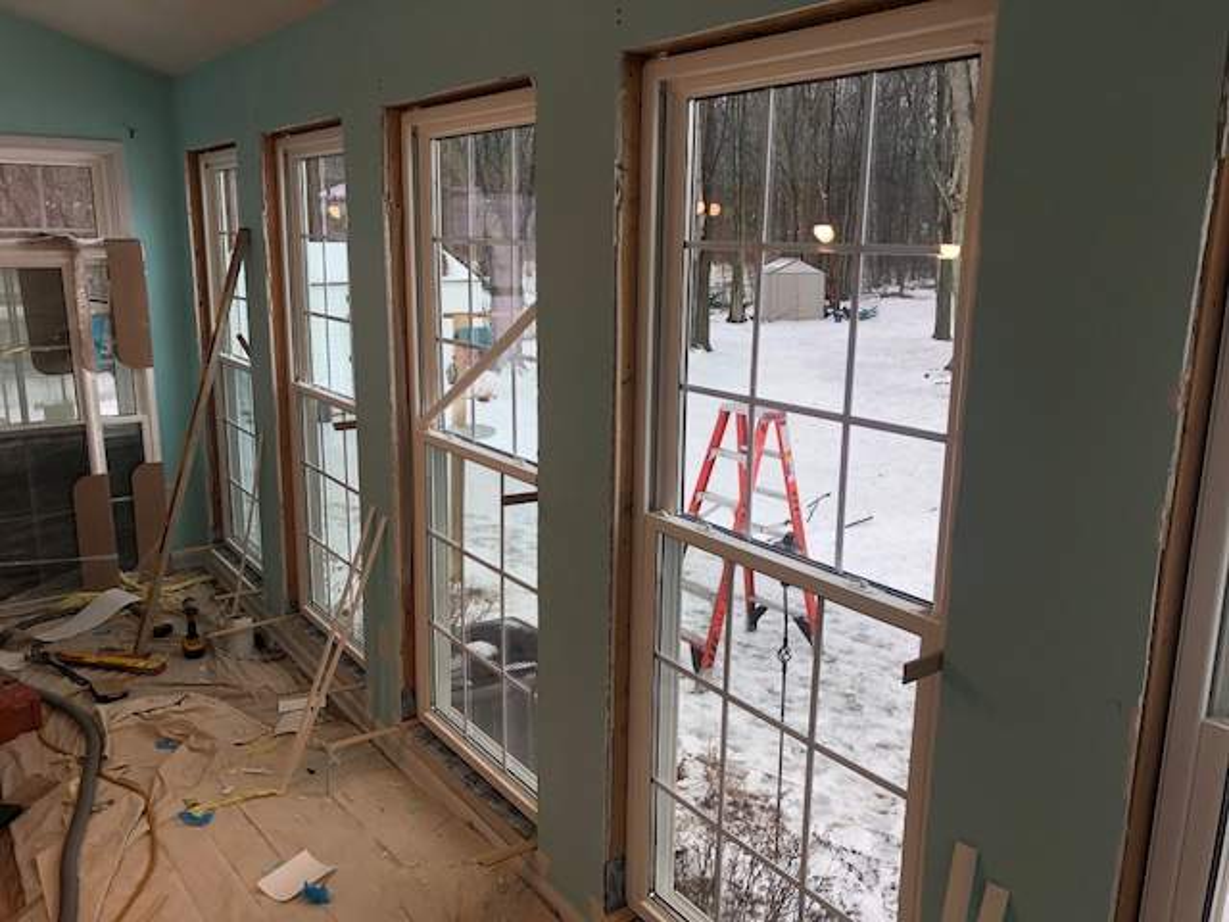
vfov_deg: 48.2
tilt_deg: -11.2
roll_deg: +0.1
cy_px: 461
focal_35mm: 29
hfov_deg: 61.7
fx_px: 1030
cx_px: 614
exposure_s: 1/122
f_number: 1.8
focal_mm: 3.99
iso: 50
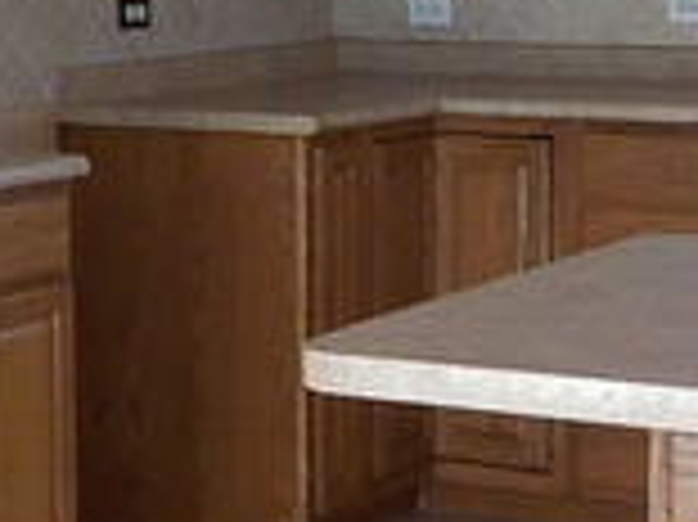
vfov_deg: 11.9
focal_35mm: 124
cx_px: 194
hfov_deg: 15.8
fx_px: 2498
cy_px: 148
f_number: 3.3
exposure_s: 1/30
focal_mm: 4.1
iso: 220
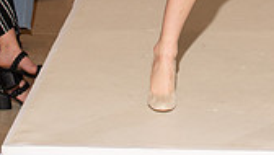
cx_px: 241
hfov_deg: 9.6
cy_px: -210
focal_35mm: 224
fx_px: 1630
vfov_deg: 5.3
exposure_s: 1/250
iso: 800
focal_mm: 80
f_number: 9
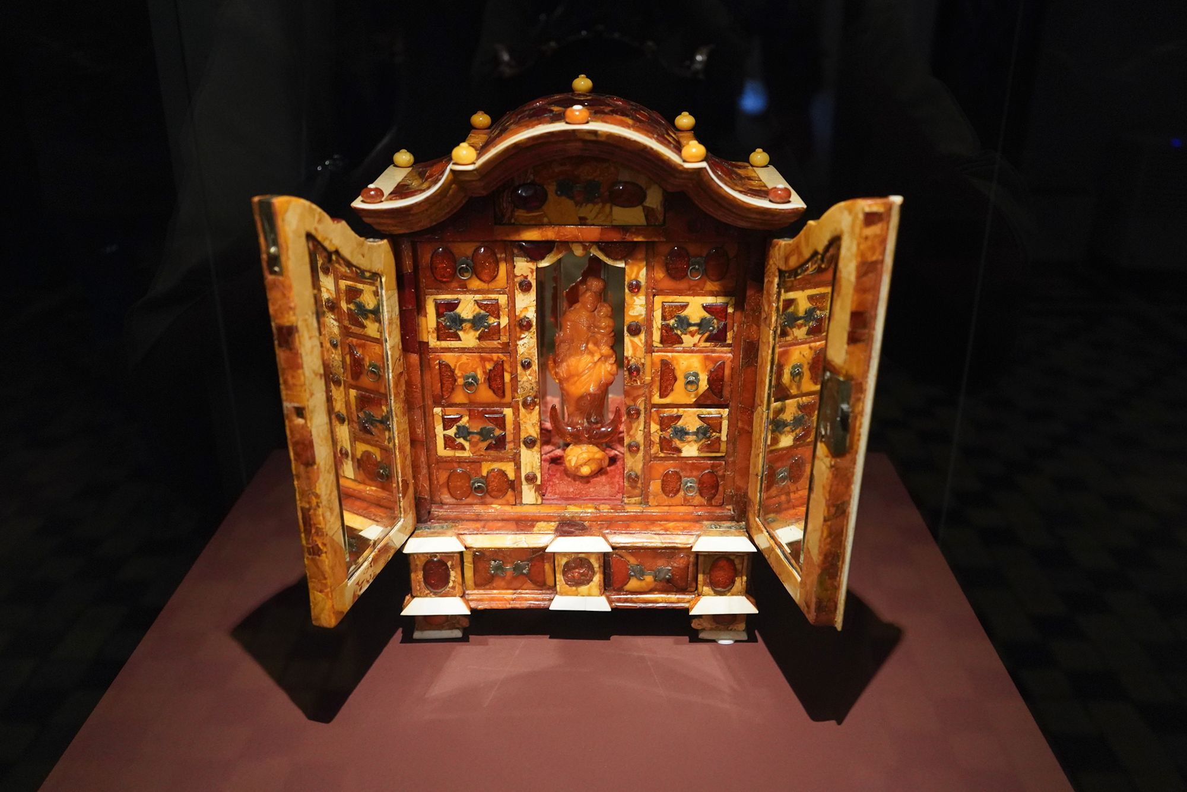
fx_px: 791
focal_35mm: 24
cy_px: 396
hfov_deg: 73.7
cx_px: 594
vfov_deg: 53.1
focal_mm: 24
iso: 3200
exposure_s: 1/80
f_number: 3.2
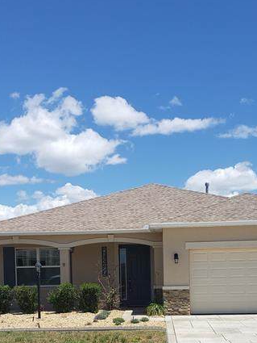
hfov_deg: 30.8
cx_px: 149
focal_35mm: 47
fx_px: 465
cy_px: 293
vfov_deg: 38.3
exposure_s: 1/1834
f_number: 2.4
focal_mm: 4.3
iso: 50
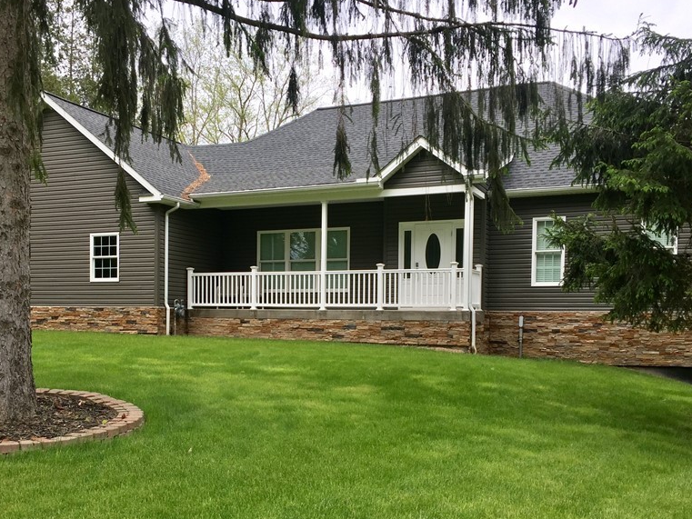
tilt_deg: -0.9
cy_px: 338
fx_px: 780
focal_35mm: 39
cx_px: 297
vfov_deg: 36.5
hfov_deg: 47.7
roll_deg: -0.3
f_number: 2.2
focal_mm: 4.15
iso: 32
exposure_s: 1/638
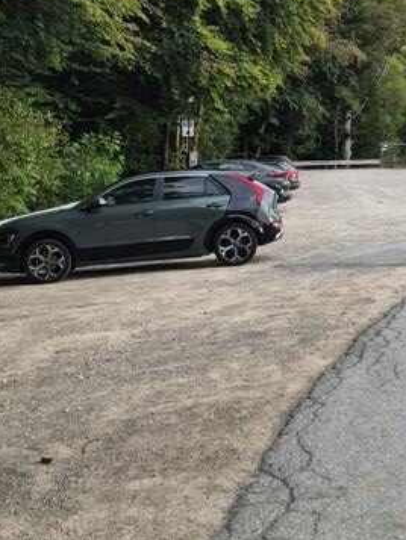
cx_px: 383
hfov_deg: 21.6
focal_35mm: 66
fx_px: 1032
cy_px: 147
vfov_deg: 29.0
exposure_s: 1/524
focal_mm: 5.4
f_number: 1.8
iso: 25
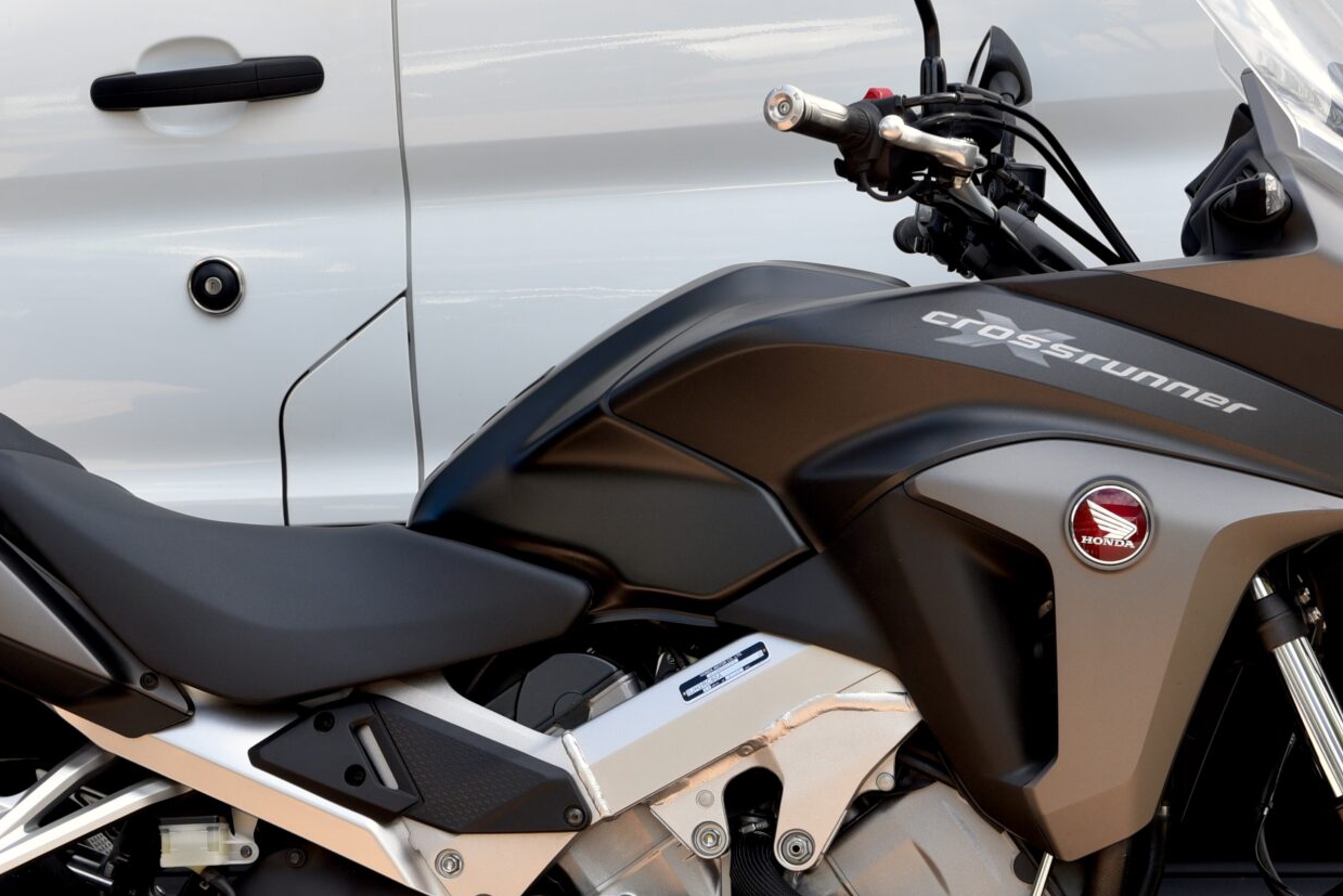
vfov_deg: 11.0
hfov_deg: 16.5
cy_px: 718
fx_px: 4627
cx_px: 651
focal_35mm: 124
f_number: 6.3
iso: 200
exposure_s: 1/160
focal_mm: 60
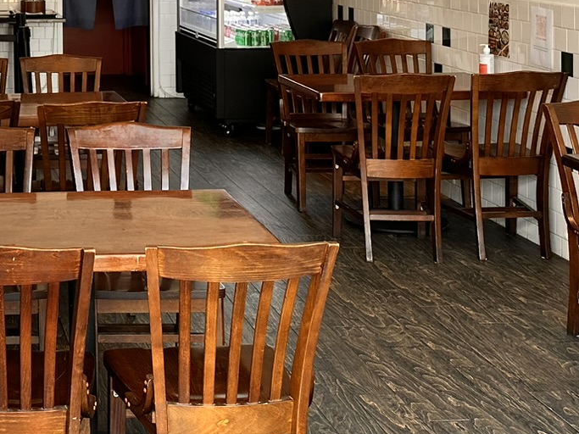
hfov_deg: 25.2
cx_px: -54
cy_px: -36
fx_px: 1204
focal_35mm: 72
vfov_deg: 19.6
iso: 64
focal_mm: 6.86
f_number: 1.78
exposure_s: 1/120
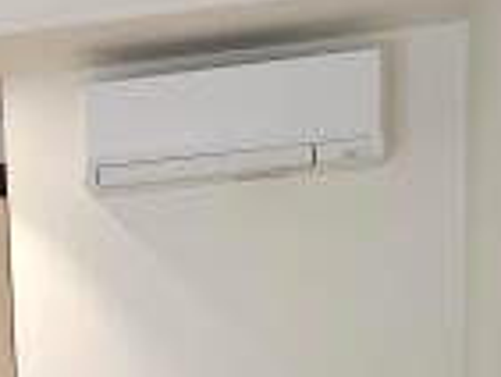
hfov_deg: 21.3
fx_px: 1260
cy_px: 612
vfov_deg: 15.3
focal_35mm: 87
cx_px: -62
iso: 160
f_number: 1.8
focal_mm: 5.4
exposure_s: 1/115
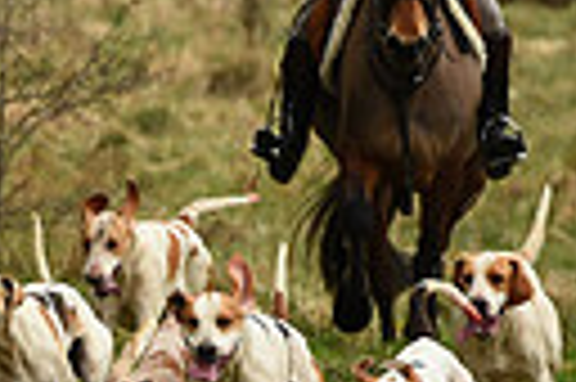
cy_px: 103
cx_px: -698
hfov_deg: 2.8
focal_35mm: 724
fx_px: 11569
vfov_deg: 1.9
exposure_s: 1/1250
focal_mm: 160
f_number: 4.5
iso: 450
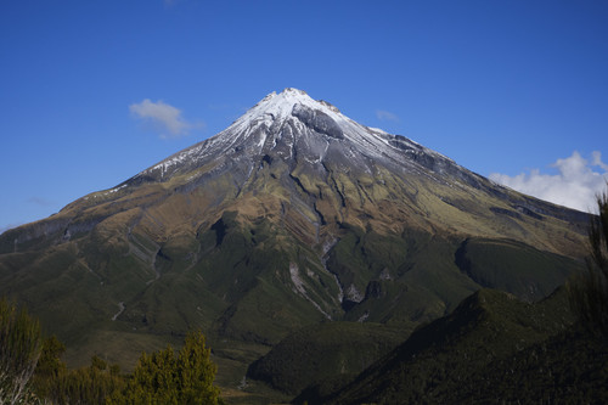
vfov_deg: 27.0
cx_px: 304
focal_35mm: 50
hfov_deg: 39.6
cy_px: 202
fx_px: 844
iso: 640
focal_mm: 33
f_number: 8
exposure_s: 1/3000
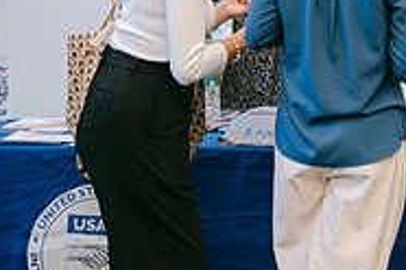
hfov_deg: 12.3
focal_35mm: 159
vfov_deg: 8.6
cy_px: 44
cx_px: 607
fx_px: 1793
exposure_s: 1/125
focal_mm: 50
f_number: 2
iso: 200
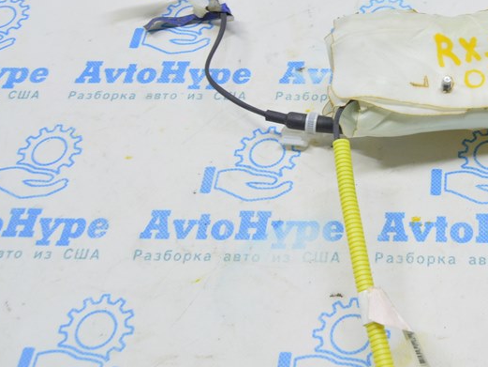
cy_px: 161
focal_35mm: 51
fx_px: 719
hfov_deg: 35.0
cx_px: 451
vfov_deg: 28.5
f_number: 5.6
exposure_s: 1/20
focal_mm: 18
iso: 400
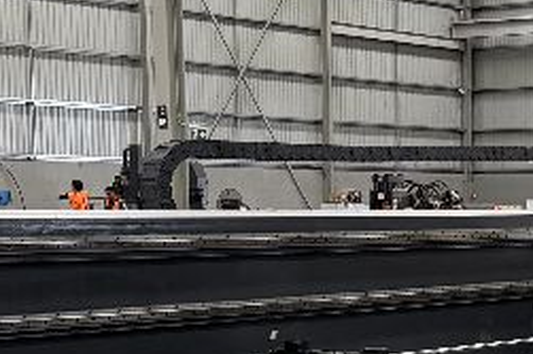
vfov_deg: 13.2
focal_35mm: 102
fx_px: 1509
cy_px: 384
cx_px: 535
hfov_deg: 19.4
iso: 200
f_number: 1.78
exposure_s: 1/121
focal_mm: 6.76
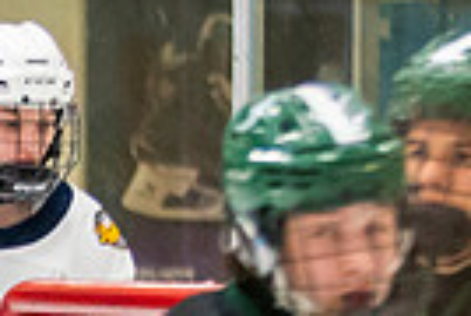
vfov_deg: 1.9
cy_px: 589
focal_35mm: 732
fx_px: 9598
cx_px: -676
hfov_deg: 2.8
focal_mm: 100
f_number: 2.8
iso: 3200
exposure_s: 1/640
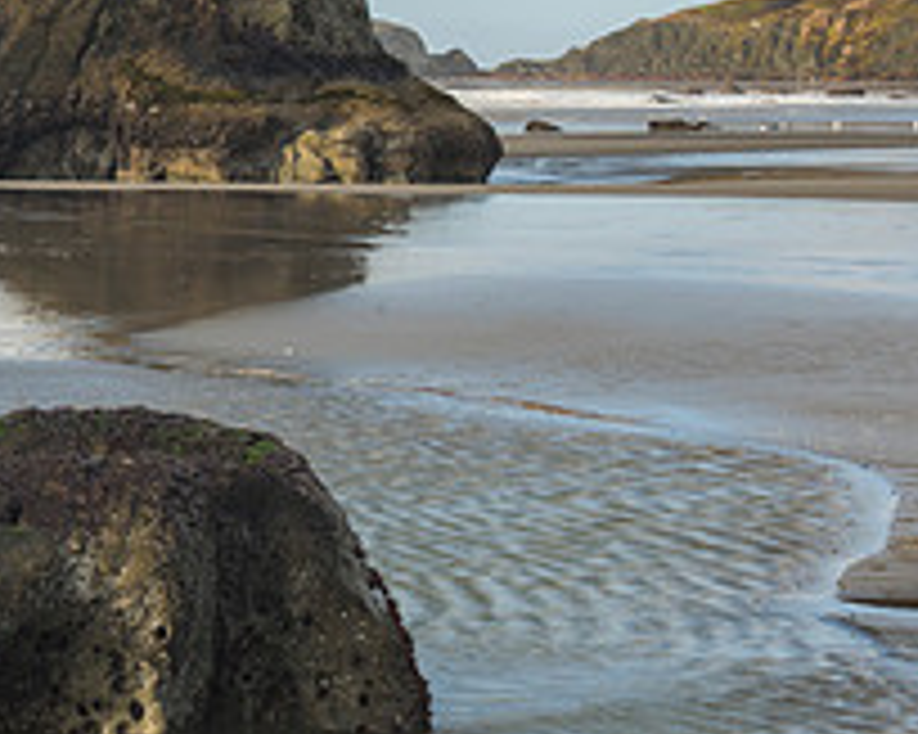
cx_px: -184
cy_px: 200
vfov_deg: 13.7
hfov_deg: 16.5
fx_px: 3042
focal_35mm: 112
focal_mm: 42
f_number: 16
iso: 64
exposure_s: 1/8
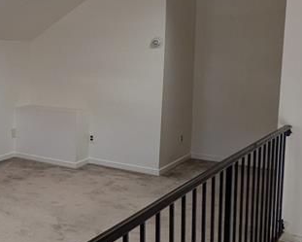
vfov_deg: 33.4
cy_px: 100
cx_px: -88
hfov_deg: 31.7
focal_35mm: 45
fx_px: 402
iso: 49
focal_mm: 1.85
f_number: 2.2
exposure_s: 1/60
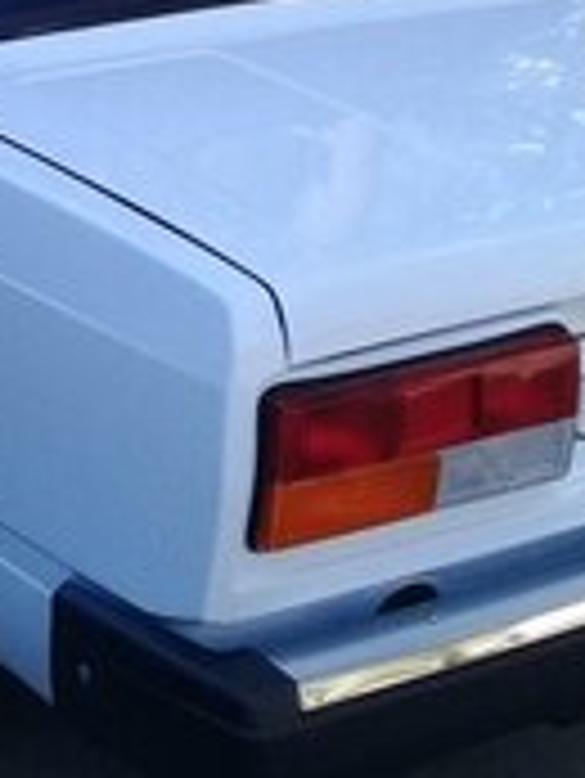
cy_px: -193
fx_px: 2003
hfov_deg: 16.4
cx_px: 86
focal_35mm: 89
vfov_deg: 20.4
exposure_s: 1/323
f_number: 2.2
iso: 50
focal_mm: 3.3
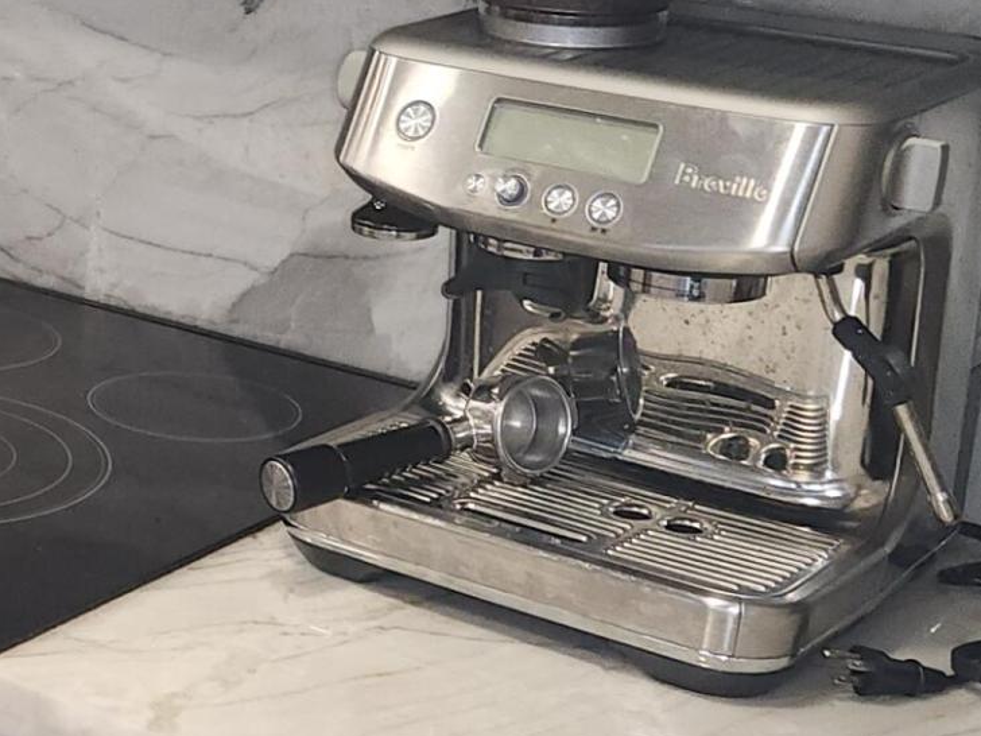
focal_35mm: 91
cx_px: -303
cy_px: 302
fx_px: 2579
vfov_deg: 16.2
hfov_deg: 19.8
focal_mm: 5.4
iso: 100
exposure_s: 1/40
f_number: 1.8
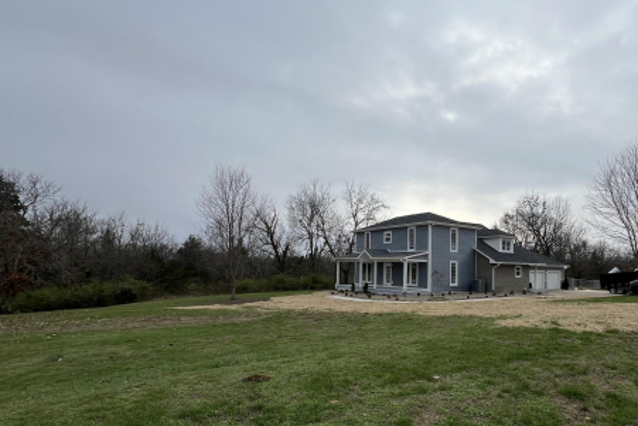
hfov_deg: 82.6
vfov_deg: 61.5
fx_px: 355
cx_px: 394
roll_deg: -1.6
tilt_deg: +2.2
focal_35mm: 20
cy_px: 255
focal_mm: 1.57
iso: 32
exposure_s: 1/847
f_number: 1.8
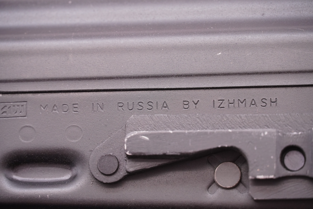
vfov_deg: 6.8
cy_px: 104
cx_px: 156
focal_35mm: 202
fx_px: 1762
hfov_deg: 10.2
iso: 1250
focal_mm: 135
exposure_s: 1/125
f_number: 5.6
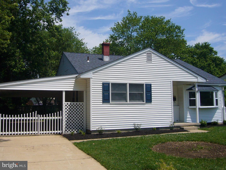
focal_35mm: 39
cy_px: 85
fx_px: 255
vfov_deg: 36.8
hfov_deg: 47.9
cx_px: 113
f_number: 5.6
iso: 80
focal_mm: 4.6
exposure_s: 1/500
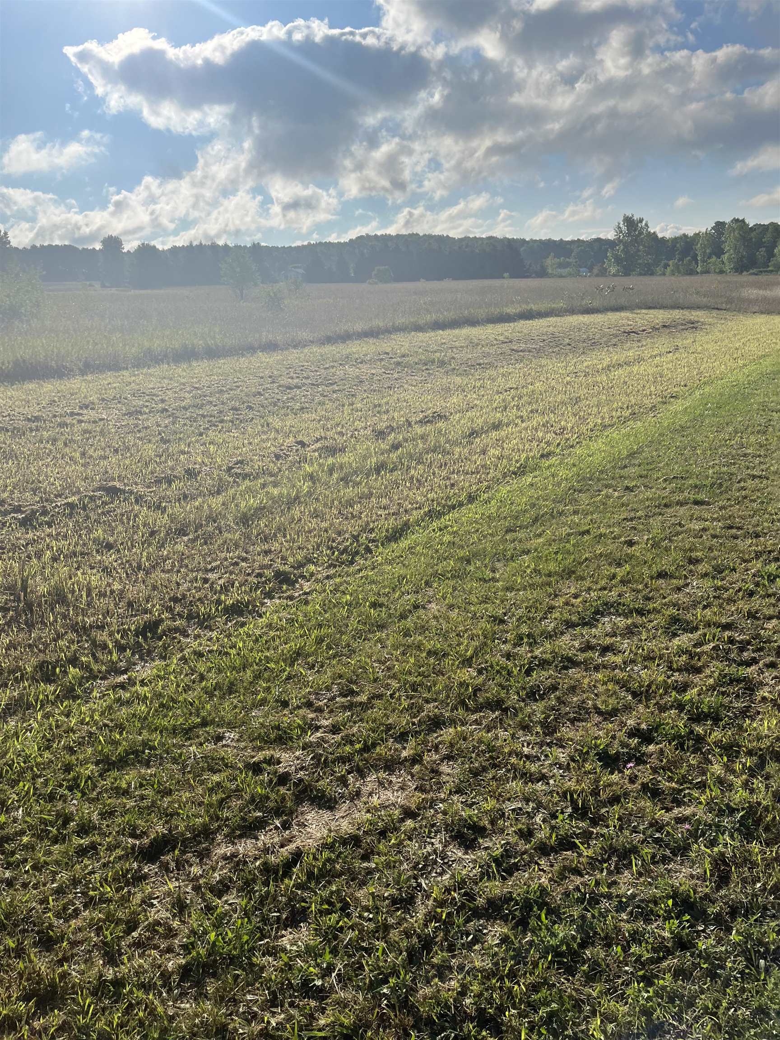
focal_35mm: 26
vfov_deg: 67.3
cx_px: 390
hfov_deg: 53.1
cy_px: 520
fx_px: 781
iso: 50
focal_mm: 5.1
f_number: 1.6
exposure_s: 1/5848
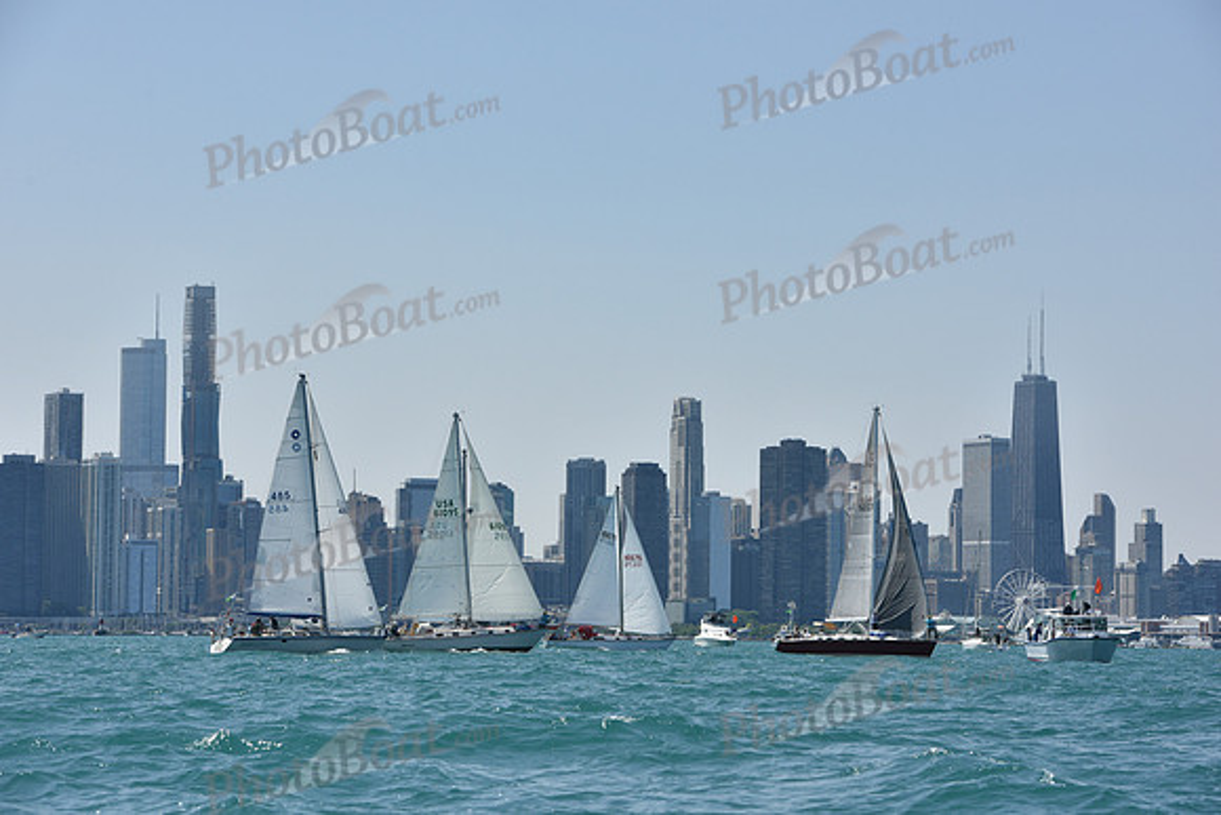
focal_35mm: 112
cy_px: 408
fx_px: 3799
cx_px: 610
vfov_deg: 12.2
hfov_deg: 18.3
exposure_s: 1/1250
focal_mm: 112
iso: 250
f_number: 9
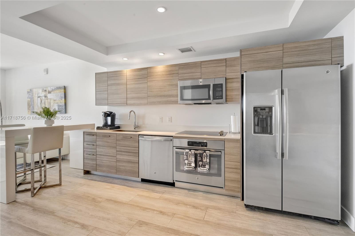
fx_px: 148
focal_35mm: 15
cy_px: 118
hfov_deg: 100.4
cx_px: 178
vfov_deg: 77.3
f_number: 8
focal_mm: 10
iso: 800
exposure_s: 1/15
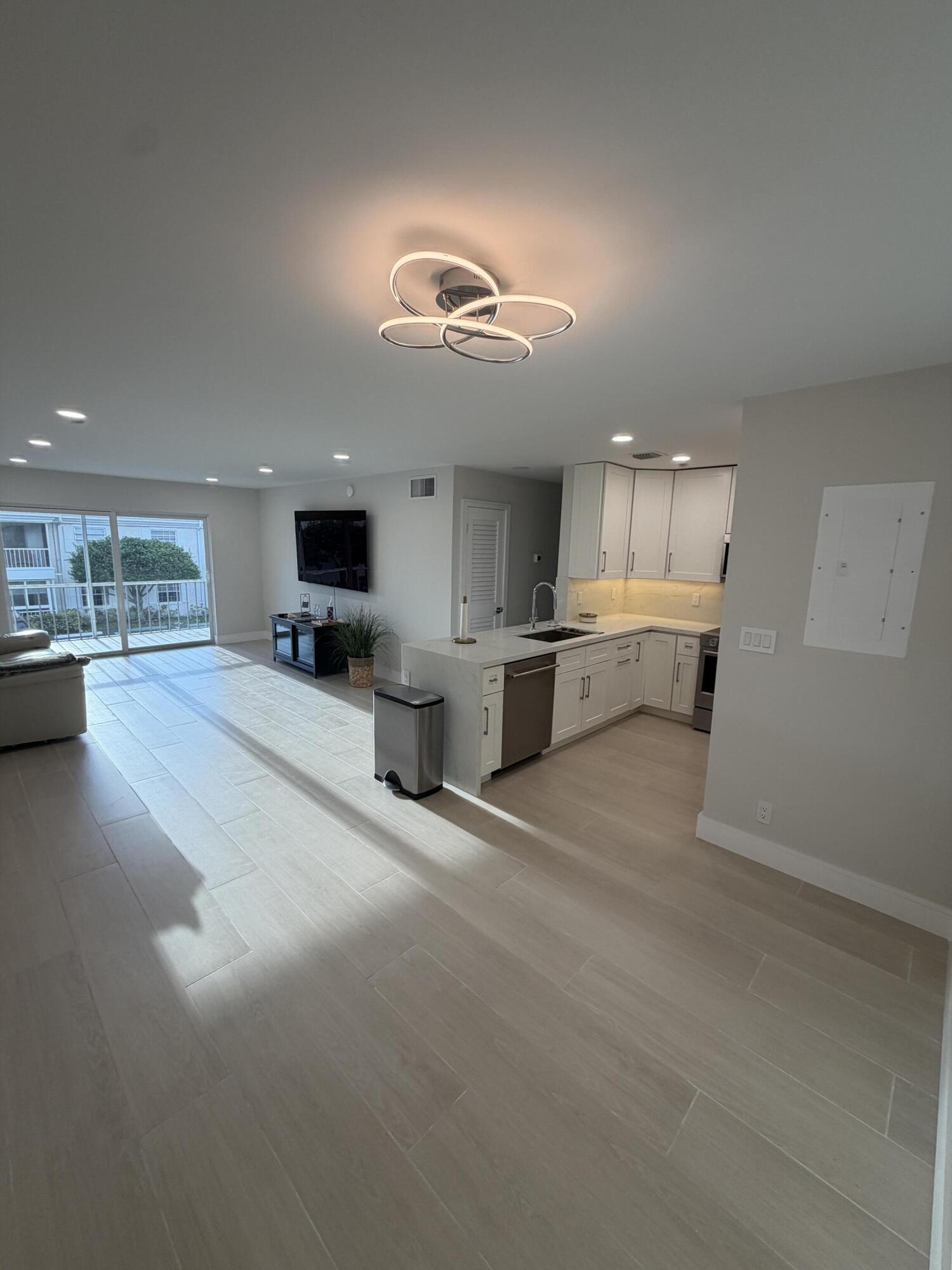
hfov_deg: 85.7
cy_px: 635
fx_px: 513
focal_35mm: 14
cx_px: 476
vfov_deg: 102.1
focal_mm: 2.22
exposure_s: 1/120
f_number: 2.2
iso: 80
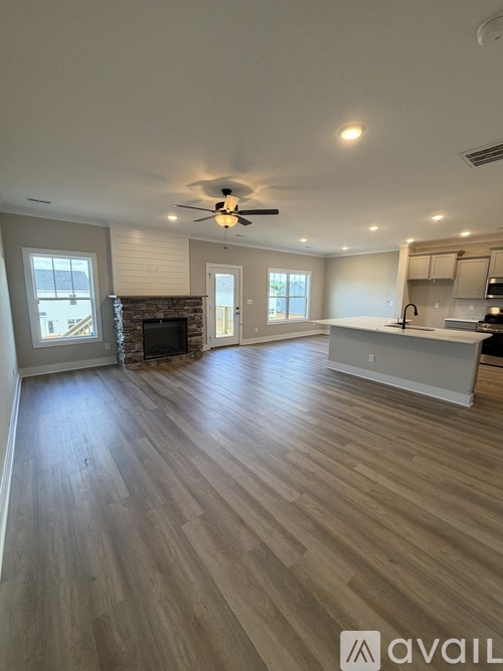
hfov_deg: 85.7
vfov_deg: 102.1
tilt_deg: -9.9
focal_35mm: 14
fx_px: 271
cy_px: 336
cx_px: 252
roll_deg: +0.0
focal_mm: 2.22
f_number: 2.2
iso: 250
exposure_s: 1/120
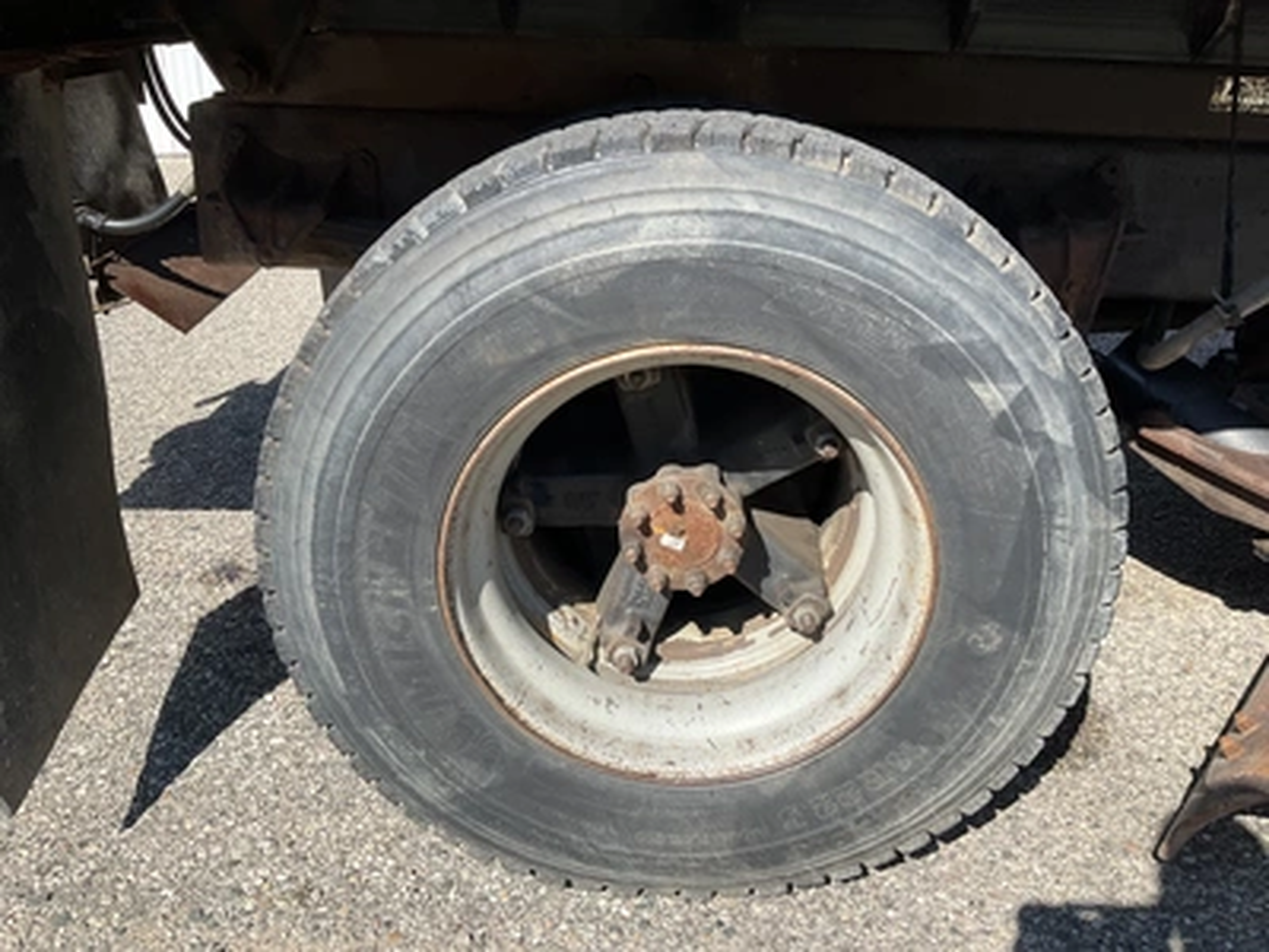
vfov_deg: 48.2
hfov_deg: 61.7
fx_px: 1063
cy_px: 476
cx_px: 634
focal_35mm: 29
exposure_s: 1/1098
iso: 25
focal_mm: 3
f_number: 1.8
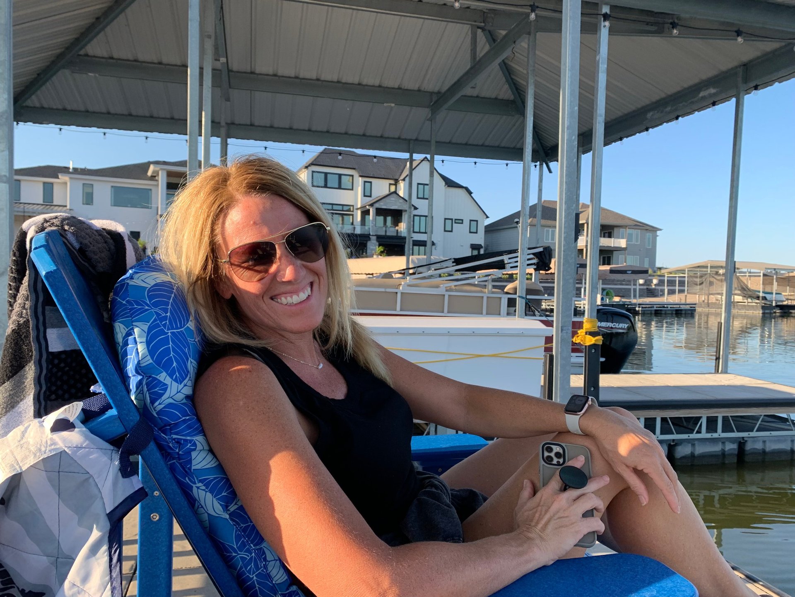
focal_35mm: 26
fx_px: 597
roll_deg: -1.8
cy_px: 298
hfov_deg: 67.3
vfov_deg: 53.1
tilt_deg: +0.8
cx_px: 398
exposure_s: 1/465
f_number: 1.8
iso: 25
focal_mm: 4.25
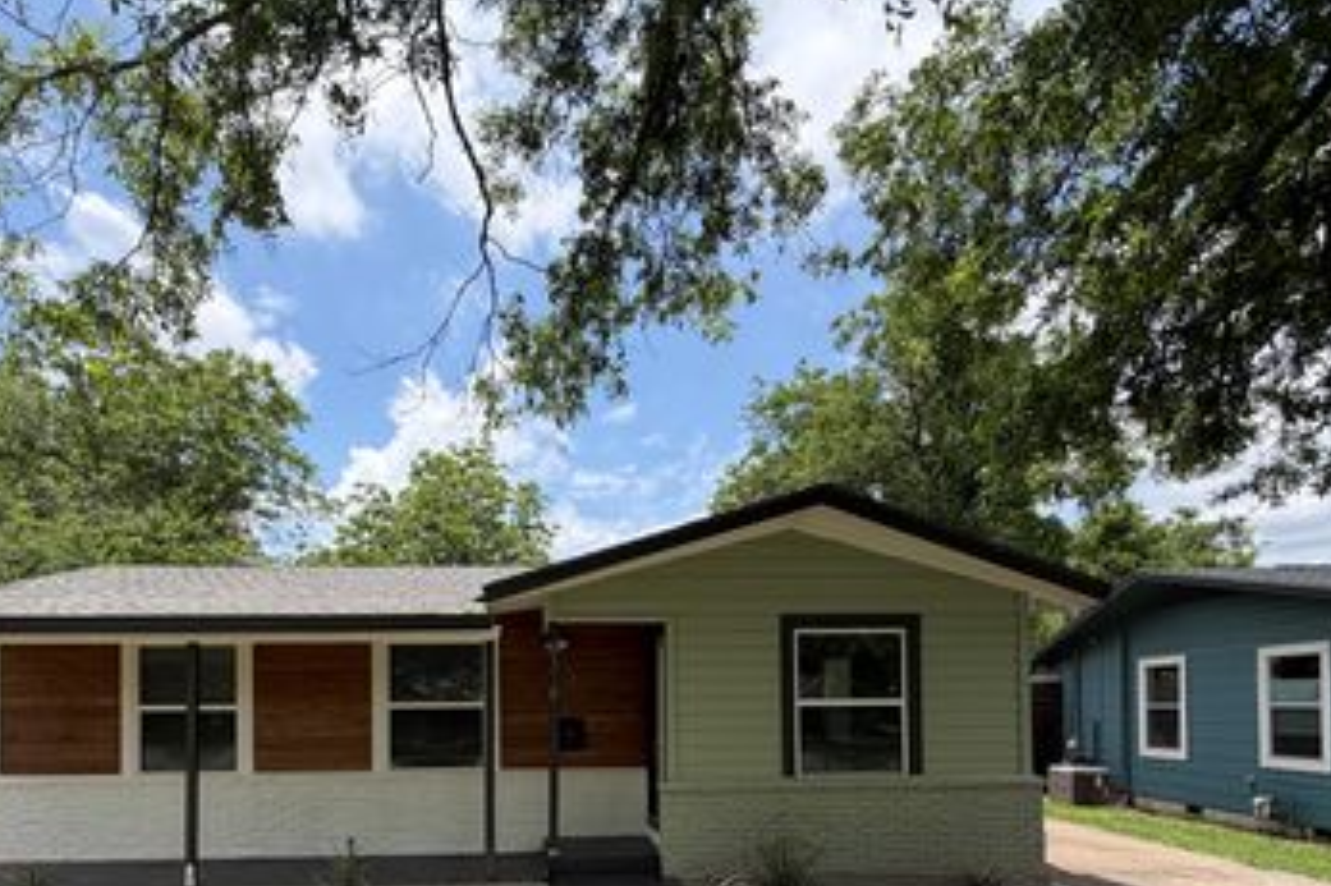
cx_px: 556
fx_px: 776
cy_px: 692
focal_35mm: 21
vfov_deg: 55.8
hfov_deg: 80.6
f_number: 2.2
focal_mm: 2.22
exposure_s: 1/770
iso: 25
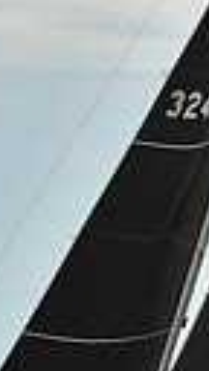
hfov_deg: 3.7
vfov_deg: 6.5
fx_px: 3271
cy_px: 180
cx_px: 100
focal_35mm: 332
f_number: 9
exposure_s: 1/800
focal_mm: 70
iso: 250
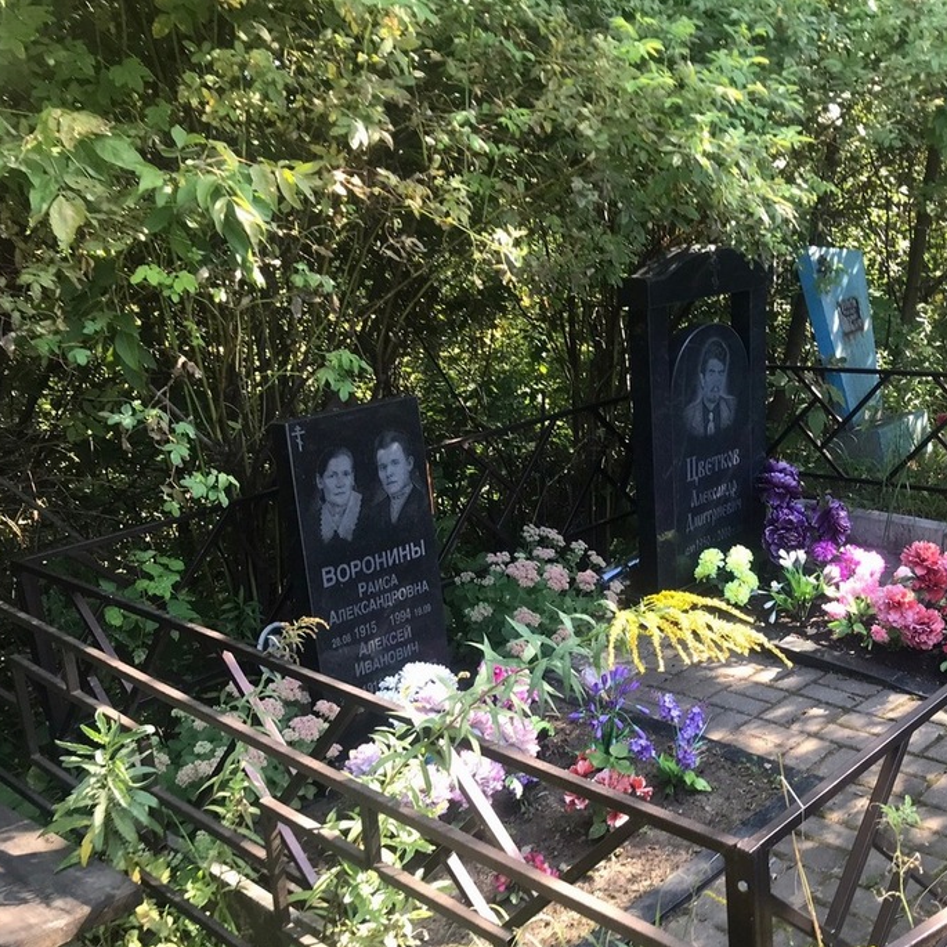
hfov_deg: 44.0
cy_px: 507
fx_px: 1145
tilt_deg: -13.8
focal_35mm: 37
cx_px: 666
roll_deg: +1.6
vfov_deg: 44.9
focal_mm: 3.99
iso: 32
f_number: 1.8
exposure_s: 1/93
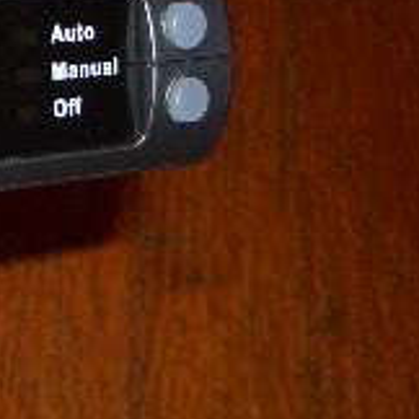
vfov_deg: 14.2
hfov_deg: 13.4
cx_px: -228
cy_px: 88
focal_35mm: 122
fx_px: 1671
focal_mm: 5.8
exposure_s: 1/60
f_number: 2.6
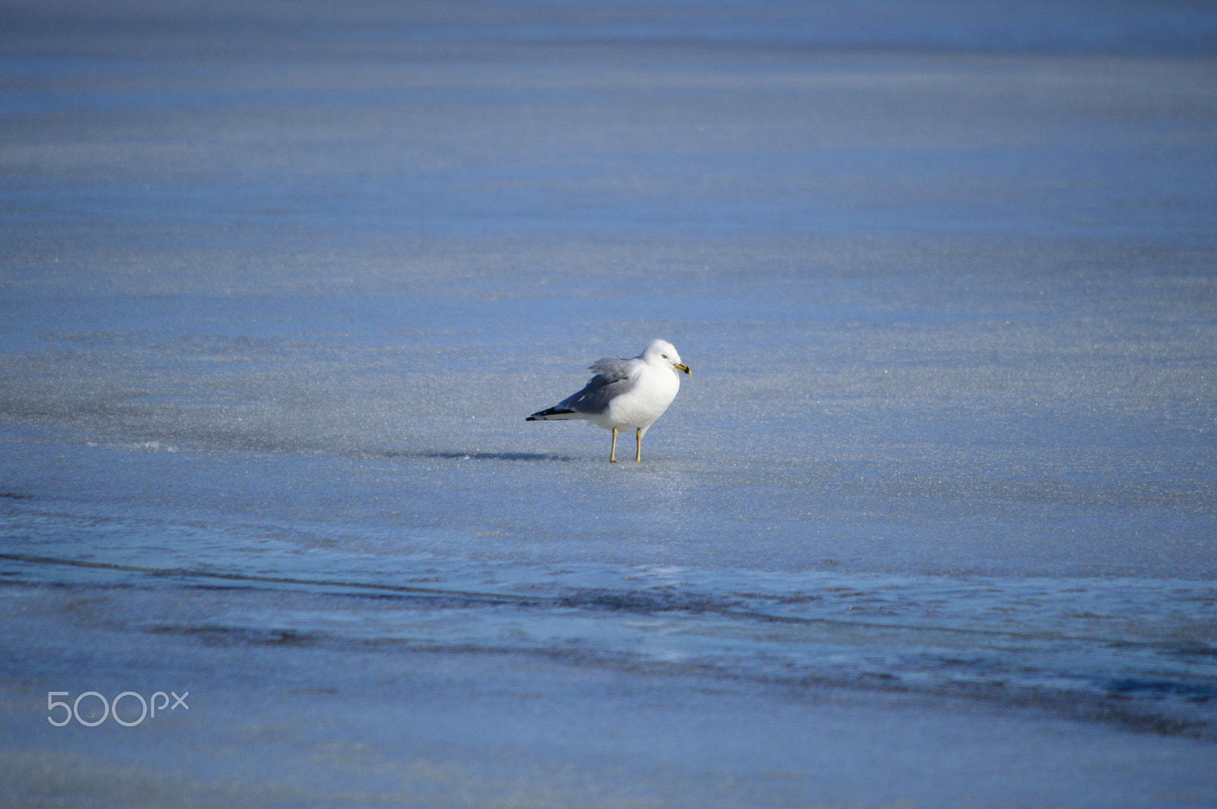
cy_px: 404
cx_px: 608
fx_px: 15200
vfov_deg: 3.0
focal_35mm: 450
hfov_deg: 4.6
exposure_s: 1/1600
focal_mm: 300
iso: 200
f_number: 5.6
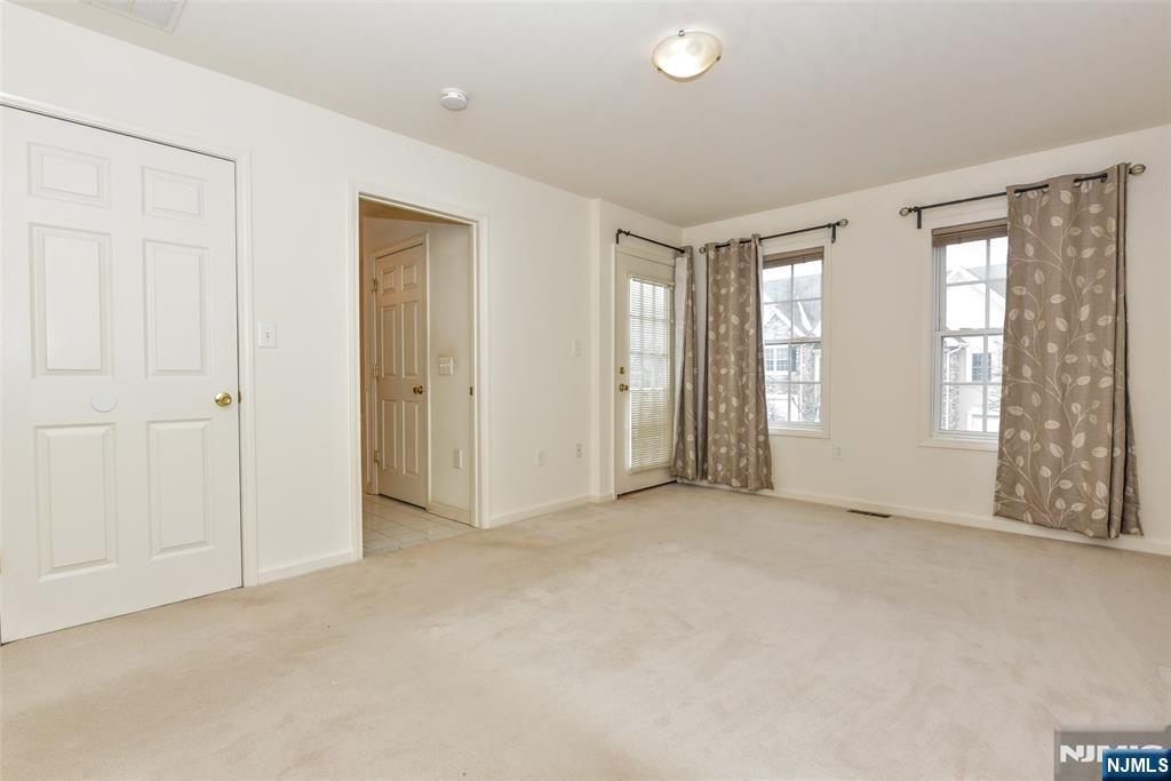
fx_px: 553
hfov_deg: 93.3
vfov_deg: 70.5
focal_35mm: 17
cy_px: 390
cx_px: 586
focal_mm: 17
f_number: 4.8
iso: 800
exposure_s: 1/90
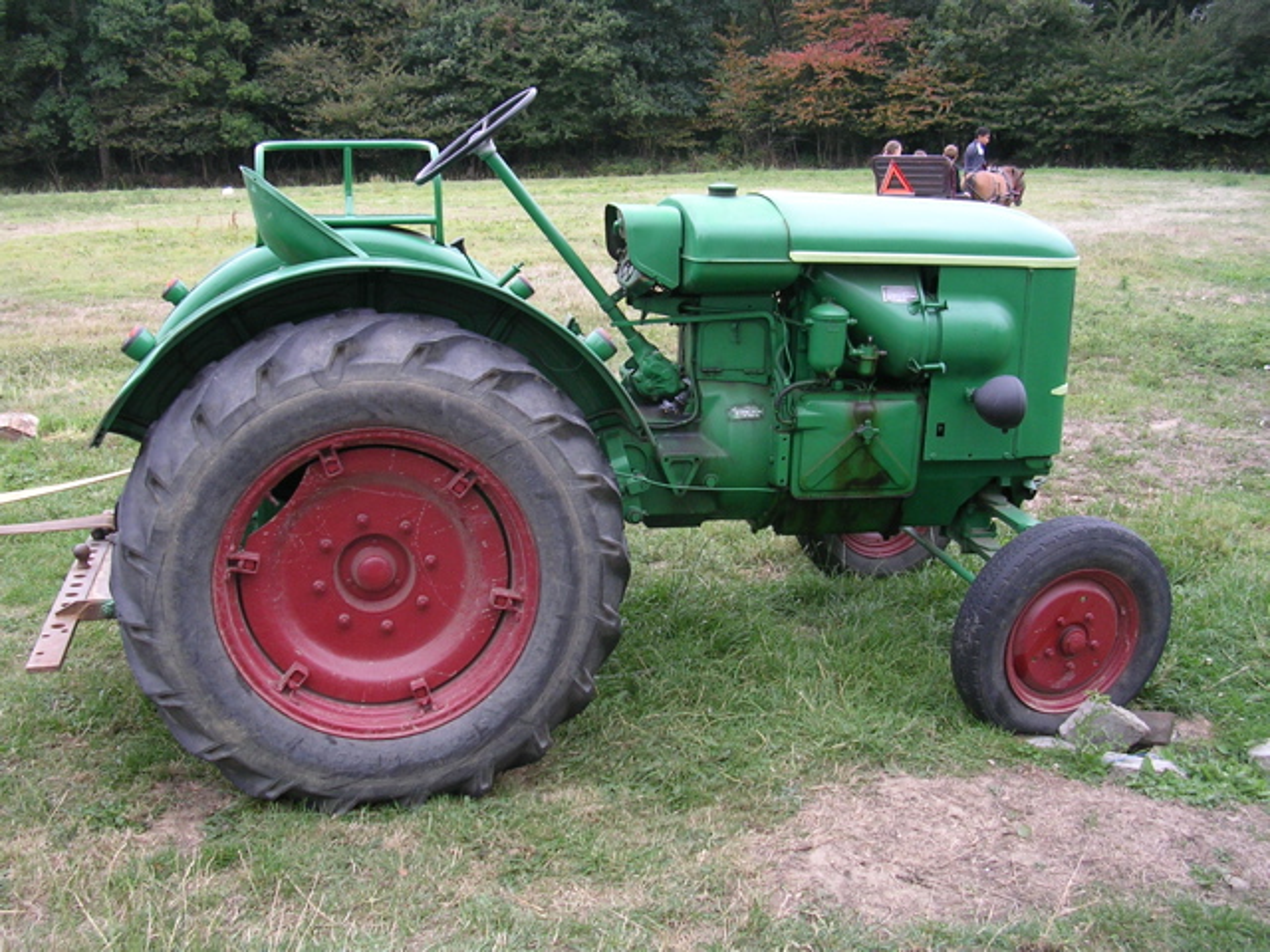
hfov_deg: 49.0
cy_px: 476
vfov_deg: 37.7
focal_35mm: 38
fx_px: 1394
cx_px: 635
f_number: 2.8
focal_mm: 5.8
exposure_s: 1/71.3
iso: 50
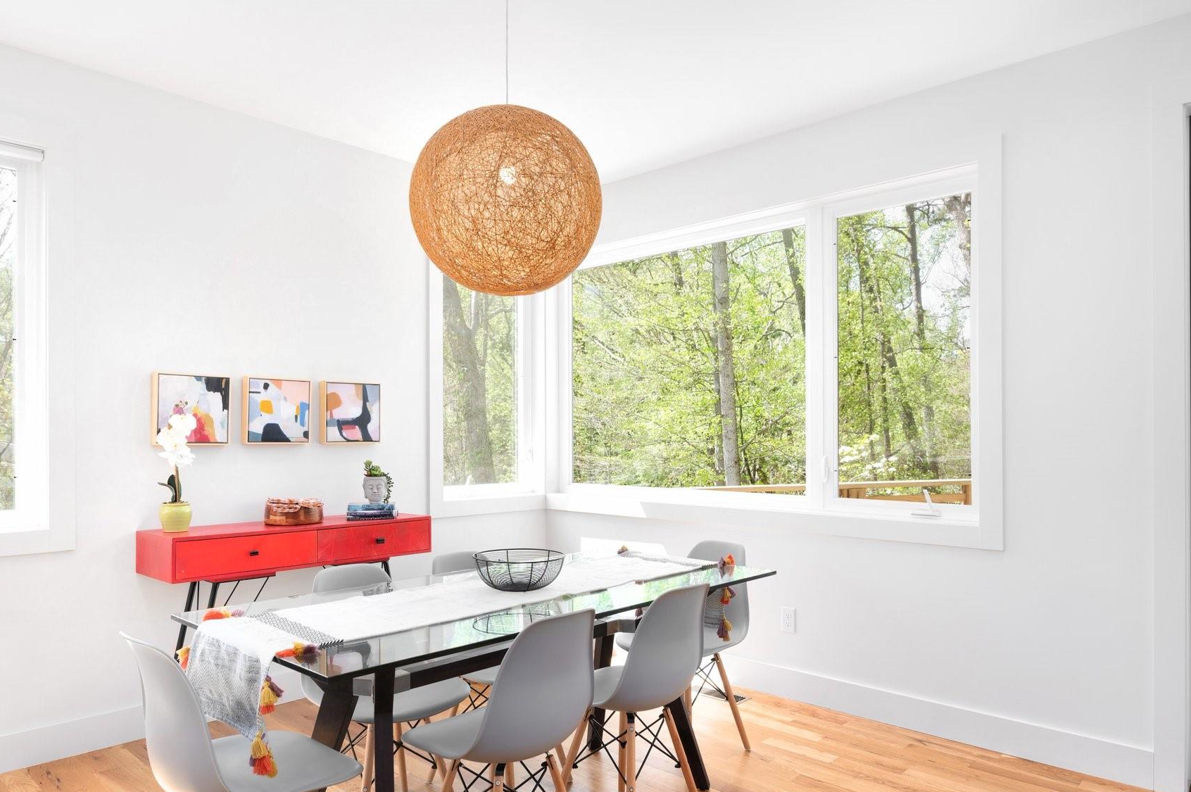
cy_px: 451
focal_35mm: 24
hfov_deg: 74.7
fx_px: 780
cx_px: 605
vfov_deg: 53.6
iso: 400
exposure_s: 1/60
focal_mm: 19.5
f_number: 8
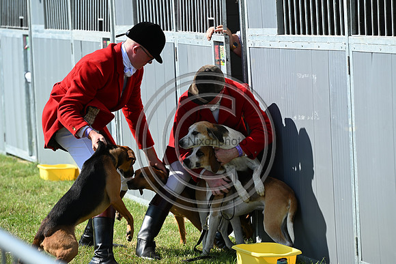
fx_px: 1650
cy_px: 132
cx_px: 198
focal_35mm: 150
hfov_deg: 13.7
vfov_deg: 9.2
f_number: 5
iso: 320
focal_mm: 150
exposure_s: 1/1250
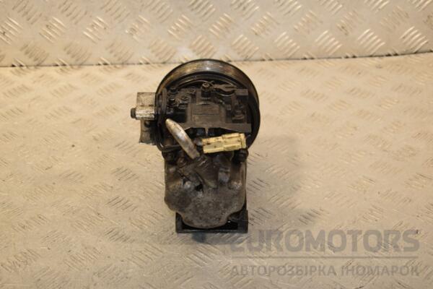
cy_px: 144
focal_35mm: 75
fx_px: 902
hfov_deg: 27.0
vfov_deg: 18.2
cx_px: 216
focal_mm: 50
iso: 800
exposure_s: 1/200
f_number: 7.1
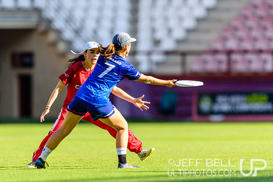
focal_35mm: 538
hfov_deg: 3.8
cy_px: 117
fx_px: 4081
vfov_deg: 2.6
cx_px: 110
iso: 220
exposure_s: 1/1250
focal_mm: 400
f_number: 3.2
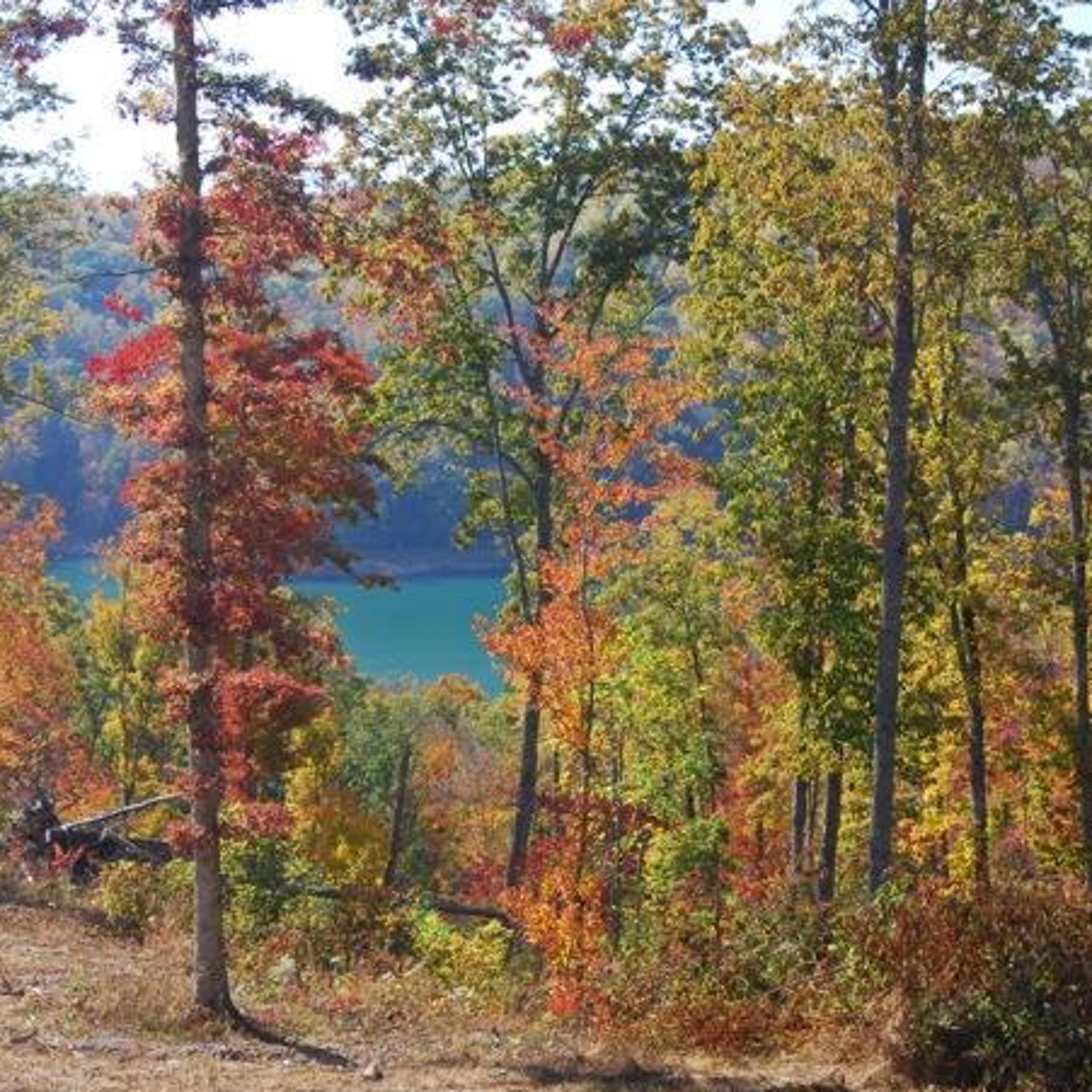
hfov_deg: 22.8
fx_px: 2706
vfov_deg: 22.8
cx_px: 412
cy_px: 600
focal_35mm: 76
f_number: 8
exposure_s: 1/60
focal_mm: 31
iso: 200
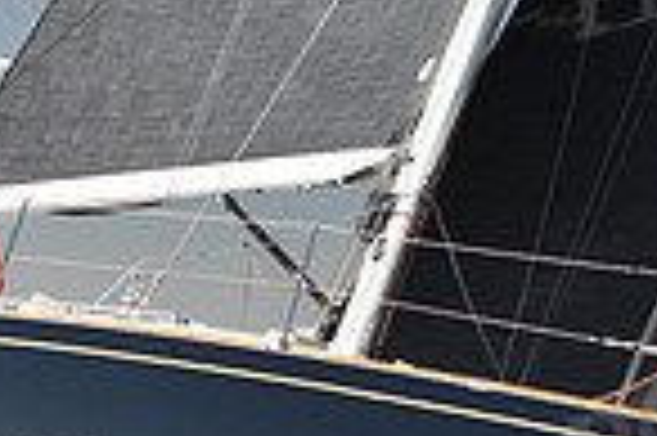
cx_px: 338
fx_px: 5086
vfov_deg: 4.9
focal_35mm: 279
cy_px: 218
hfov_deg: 7.4
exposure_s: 1/1600
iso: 250
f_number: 2.8
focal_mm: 70
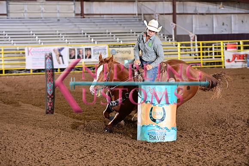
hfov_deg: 19.5
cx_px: 124
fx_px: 726
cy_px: 83
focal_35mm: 105
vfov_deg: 13.0
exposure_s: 1/200
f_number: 3.2
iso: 1250
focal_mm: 105
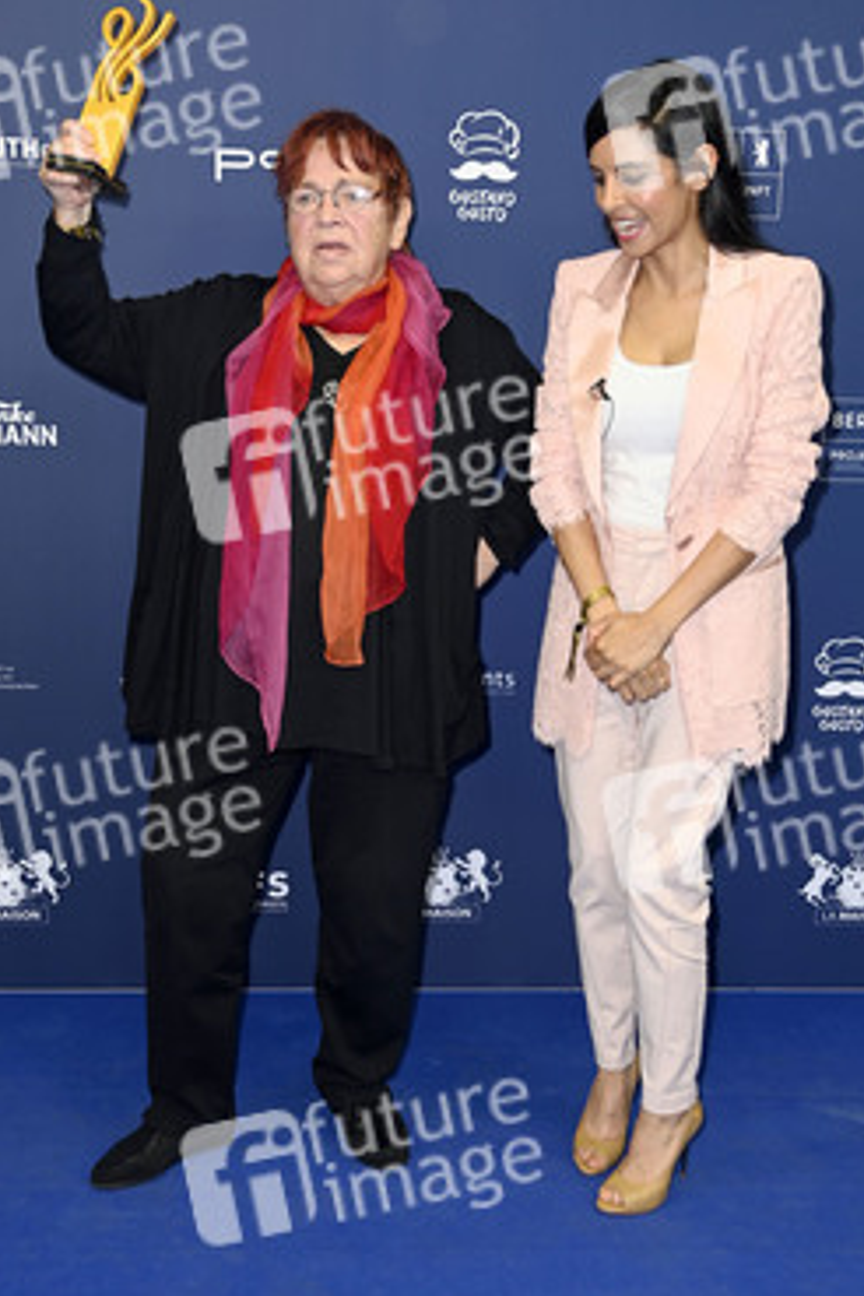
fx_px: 1404
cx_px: 464
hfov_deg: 34.2
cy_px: 636
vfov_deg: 49.6
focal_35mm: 39
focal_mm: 36
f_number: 5
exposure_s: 1/250
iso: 800
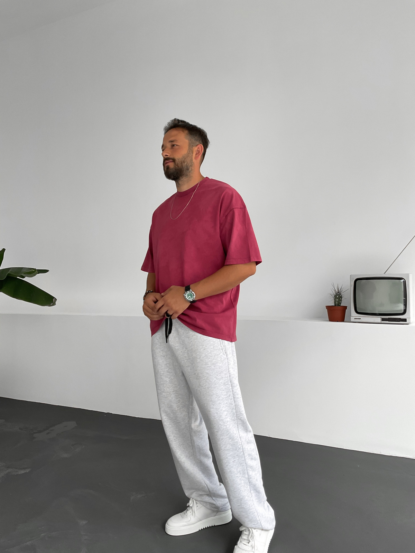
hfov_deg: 48.2
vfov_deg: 61.7
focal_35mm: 29
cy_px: 276
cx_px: 208
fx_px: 464
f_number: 1.8
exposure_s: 1/120
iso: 32
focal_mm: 3
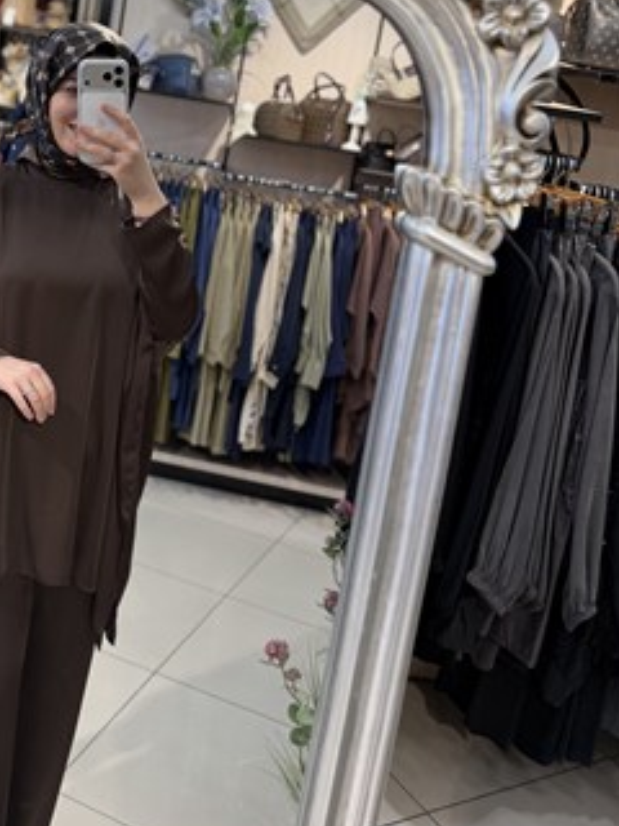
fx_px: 954
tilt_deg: -11.6
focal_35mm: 40
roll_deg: -9.1
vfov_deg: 45.4
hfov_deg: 34.8
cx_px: 119
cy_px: 221
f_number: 1.78
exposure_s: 1/100
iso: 64
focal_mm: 6.76
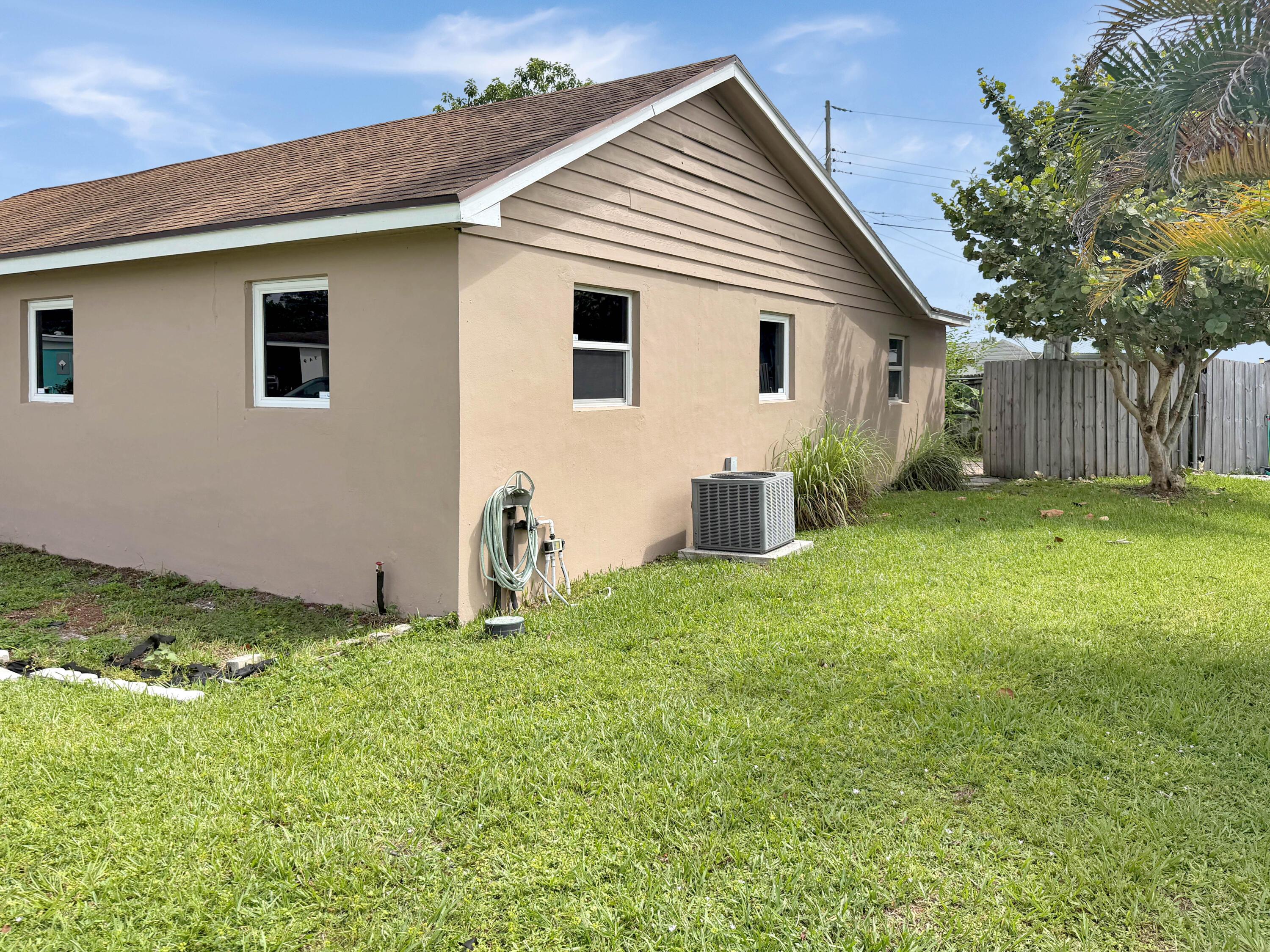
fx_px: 881
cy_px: 476
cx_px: 635
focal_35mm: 24
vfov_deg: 56.8
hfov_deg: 71.6
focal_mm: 6.76
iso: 80
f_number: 1.78
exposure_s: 1/3584
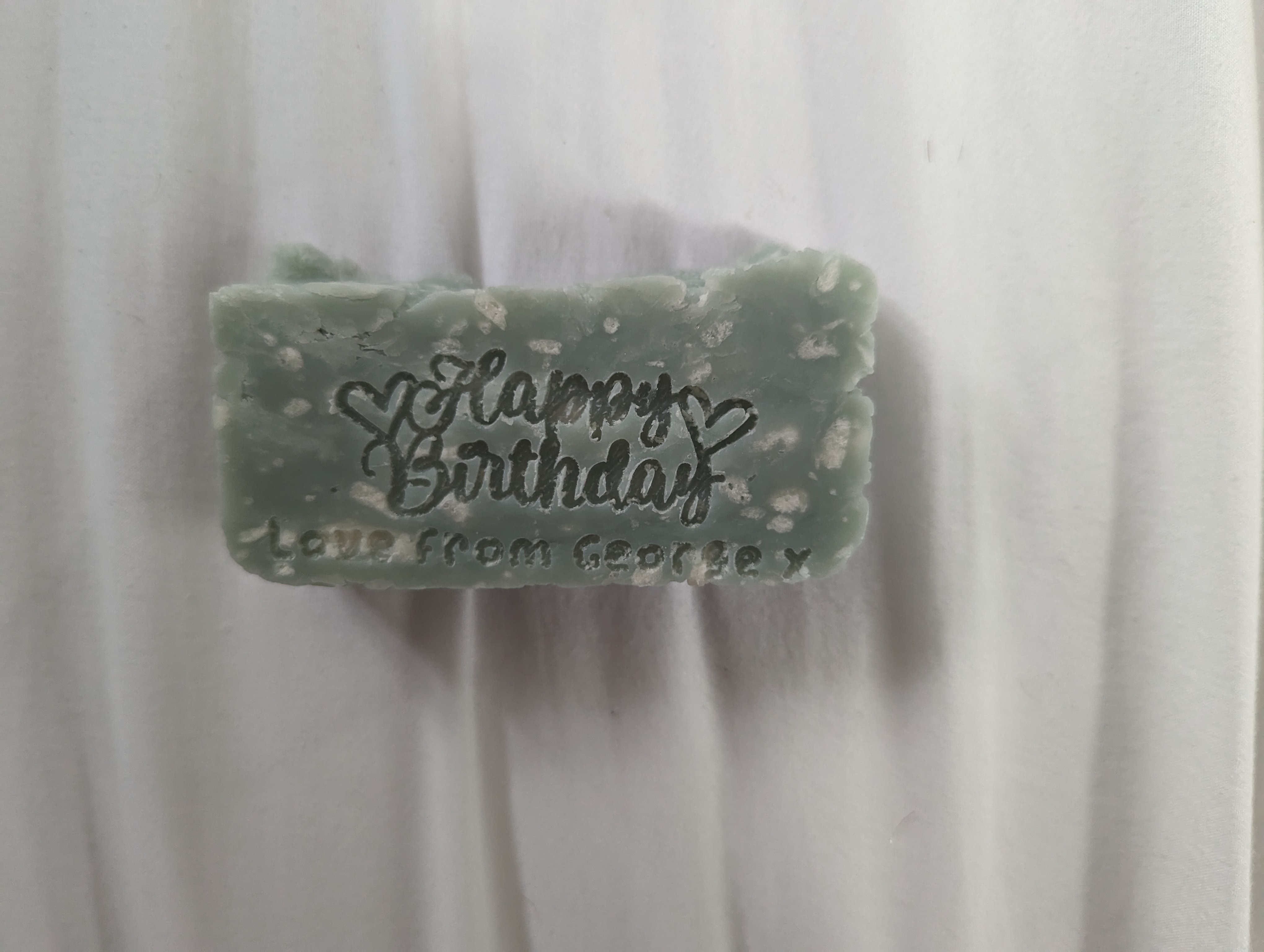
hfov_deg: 71.5
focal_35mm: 24
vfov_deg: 56.9
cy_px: 476
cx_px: 632
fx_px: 878
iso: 971
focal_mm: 6.81
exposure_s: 1/67.1
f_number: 1.85
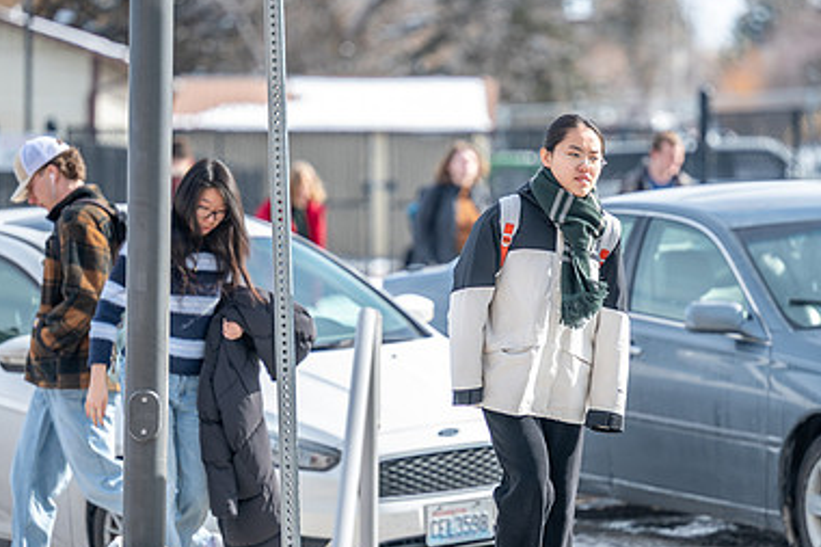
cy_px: 304
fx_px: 5220
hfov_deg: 9.0
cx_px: 462
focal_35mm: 229
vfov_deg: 6.0
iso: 100
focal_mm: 150
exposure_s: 1/800
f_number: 2.8
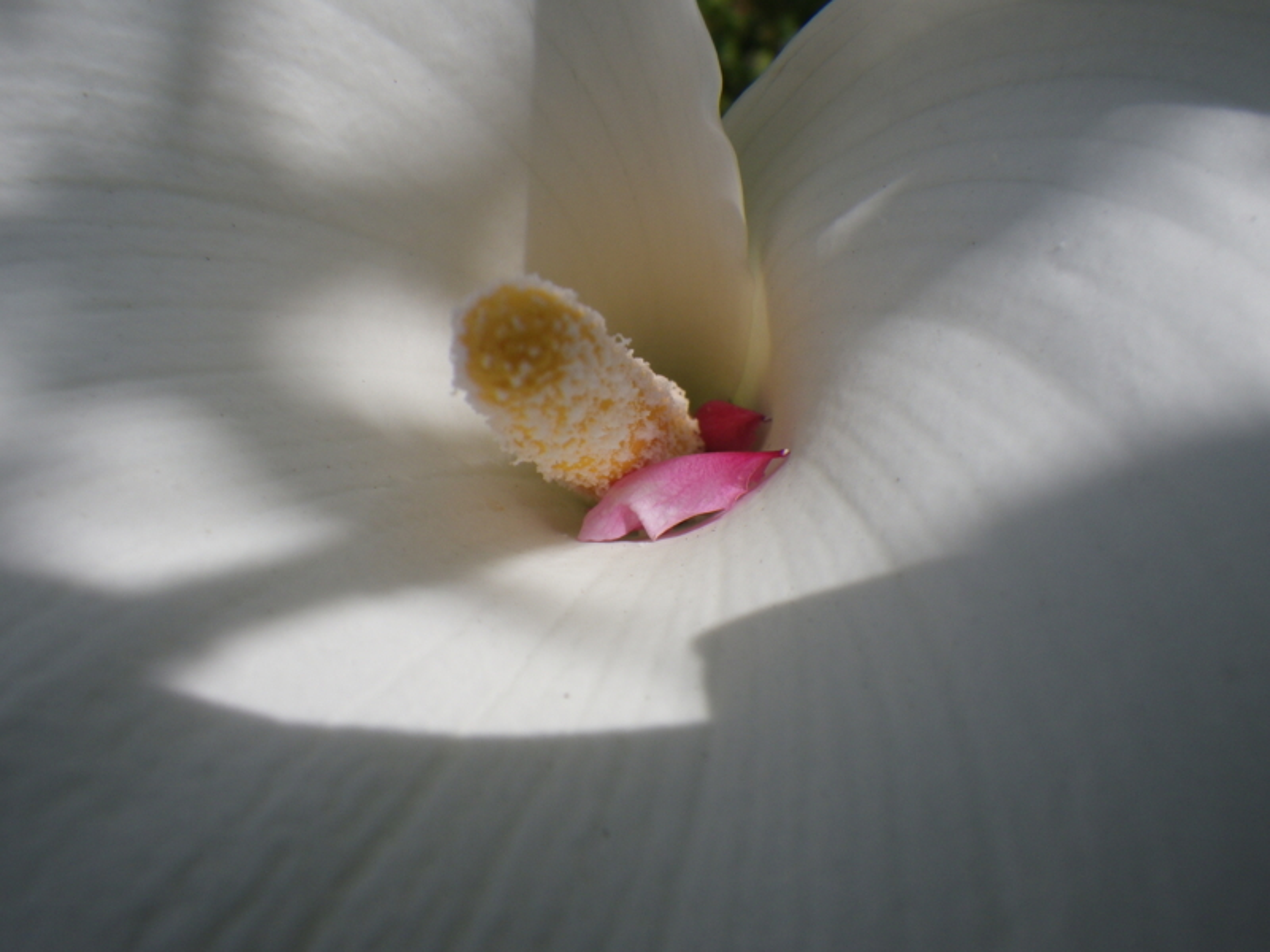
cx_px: 635
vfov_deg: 41.8
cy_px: 476
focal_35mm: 34
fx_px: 1247
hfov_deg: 54.0
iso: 80
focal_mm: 6.1
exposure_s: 1/1000
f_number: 4.6
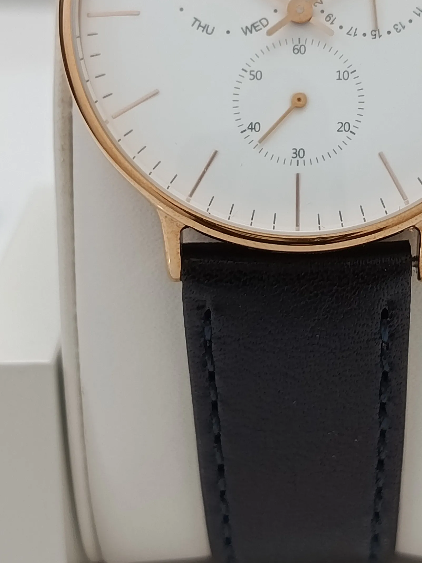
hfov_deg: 16.3
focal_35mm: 90
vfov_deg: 21.7
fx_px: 1463
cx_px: 307
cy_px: 189
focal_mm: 5.24
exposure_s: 1/100
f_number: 1.7
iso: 447
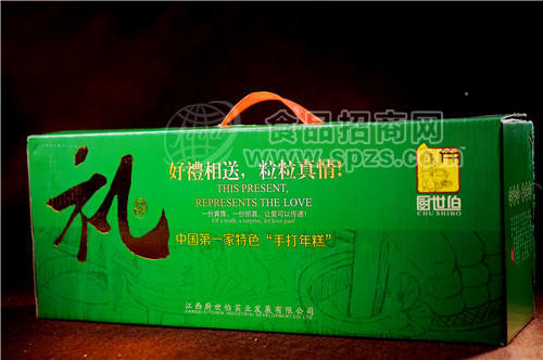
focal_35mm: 60
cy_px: 180
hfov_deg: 33.4
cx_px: 272
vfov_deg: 22.6
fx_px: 904
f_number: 3.5
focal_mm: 40
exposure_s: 1/80
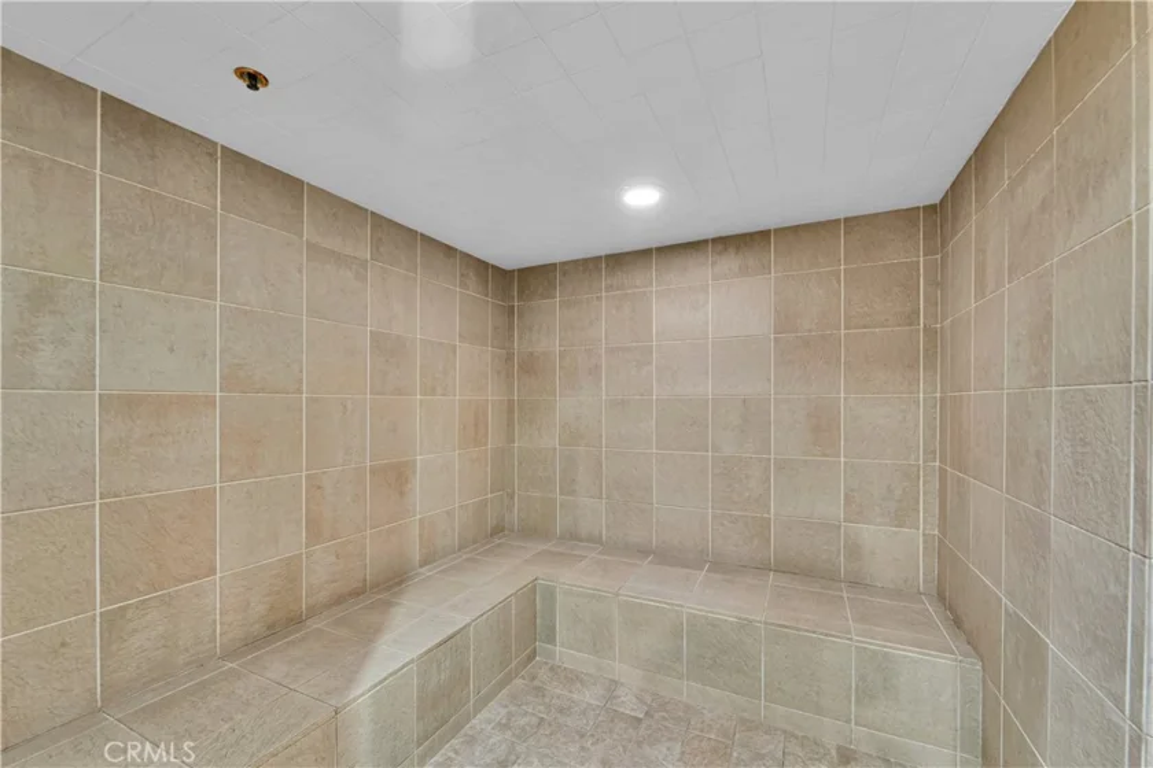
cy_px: 384
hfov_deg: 104.3
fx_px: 448
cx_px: 576
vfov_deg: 81.2
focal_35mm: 14
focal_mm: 14
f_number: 8
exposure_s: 1/2
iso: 100
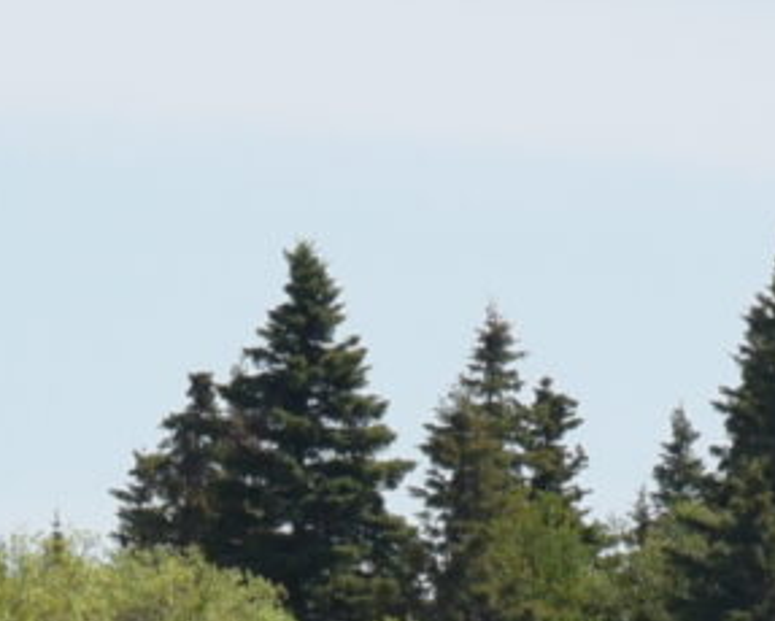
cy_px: 1265
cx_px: 157
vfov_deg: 1.5
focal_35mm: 1005
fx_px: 23067
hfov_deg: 1.9
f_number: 7.1
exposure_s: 1/2500
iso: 800
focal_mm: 120
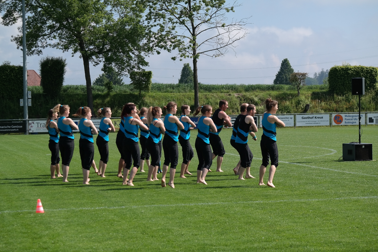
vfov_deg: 12.8
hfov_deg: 19.1
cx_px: 189
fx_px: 1123
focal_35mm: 107
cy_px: 126
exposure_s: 1/400
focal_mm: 70
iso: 100
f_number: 6.3
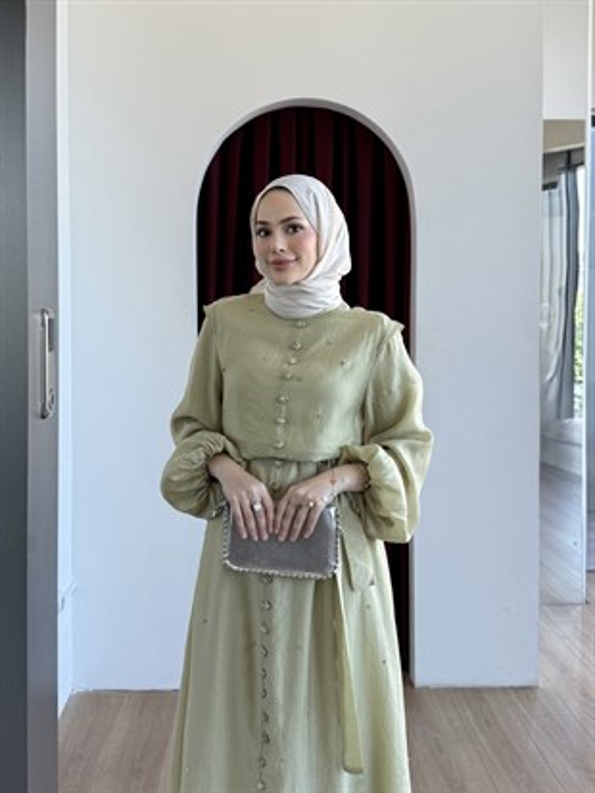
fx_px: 550
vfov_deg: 71.6
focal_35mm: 24
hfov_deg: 56.8
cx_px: 298
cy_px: 396
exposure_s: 1/121
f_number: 1.78
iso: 80
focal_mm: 6.76
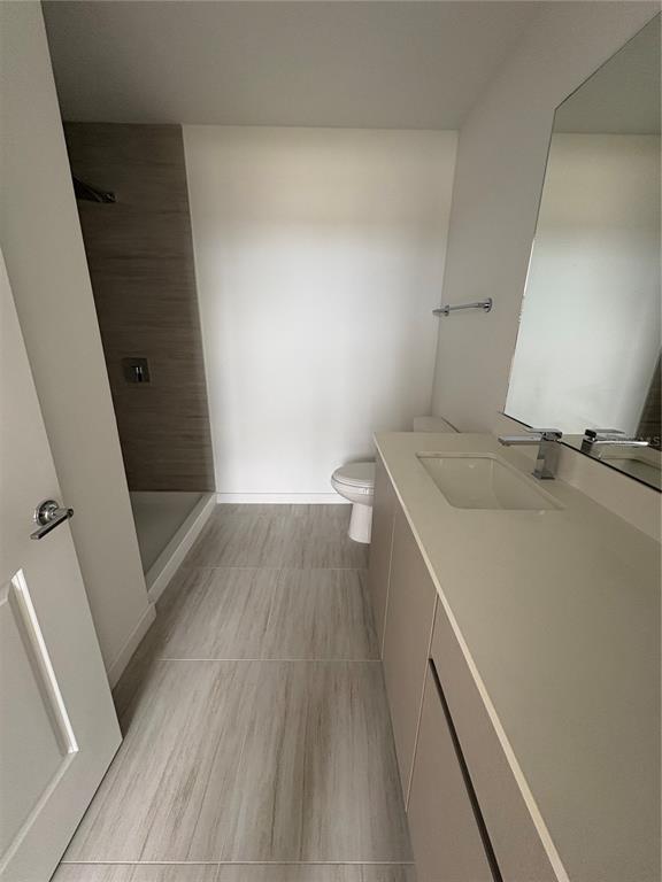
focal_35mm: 14
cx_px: 331
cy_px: 441
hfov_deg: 85.7
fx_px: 357
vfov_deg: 102.1
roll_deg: -0.7
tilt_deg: -17.7
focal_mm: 2.22
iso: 125
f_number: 2.2
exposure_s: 1/99
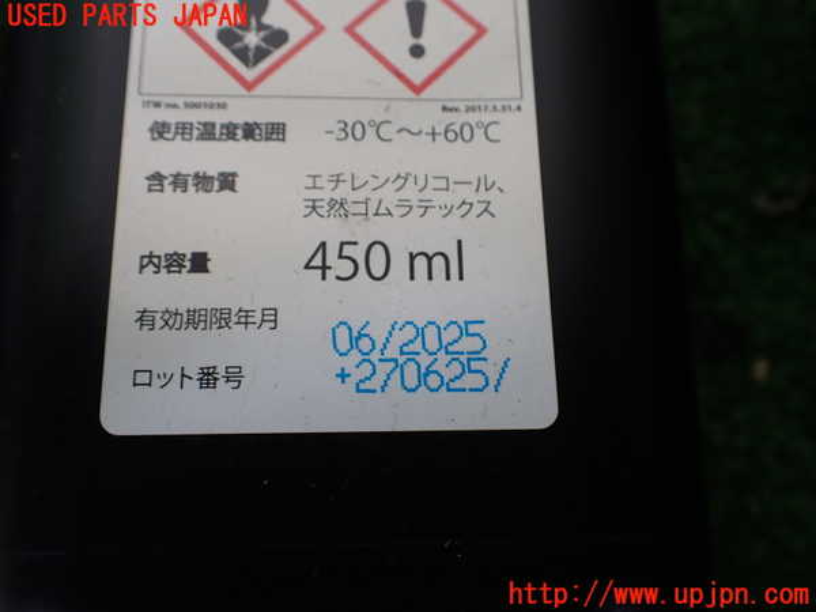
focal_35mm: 30
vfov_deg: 46.8
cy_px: 306
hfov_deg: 60.0
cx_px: 408
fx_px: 707
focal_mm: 5.4
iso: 160
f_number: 2.3
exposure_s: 1/125
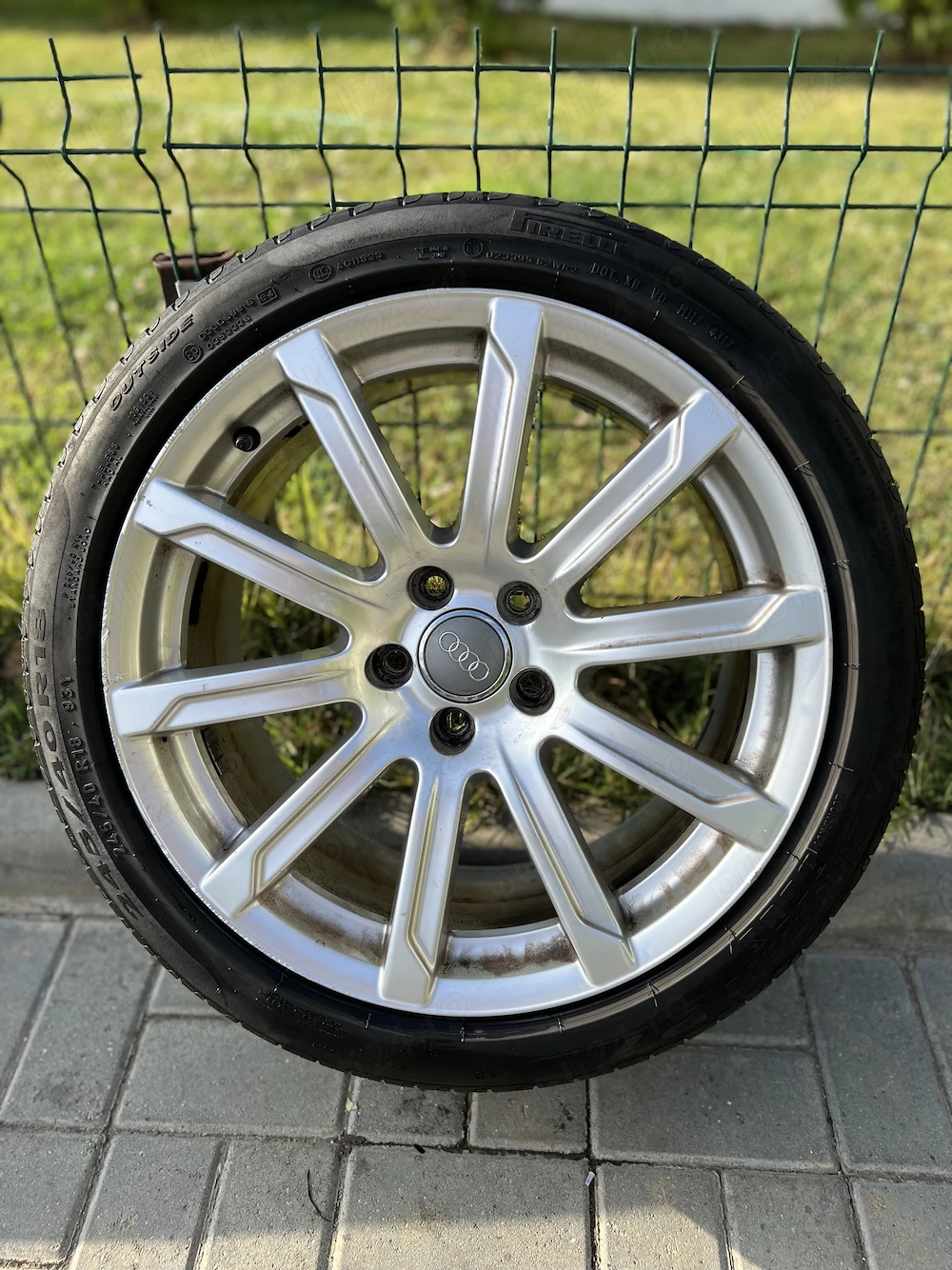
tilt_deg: -38.8
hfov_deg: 53.0
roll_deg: +2.4
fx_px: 954
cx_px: 476
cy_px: 635
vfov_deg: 67.3
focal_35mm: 26
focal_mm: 5.7
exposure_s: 1/1395
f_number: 1.5
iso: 50
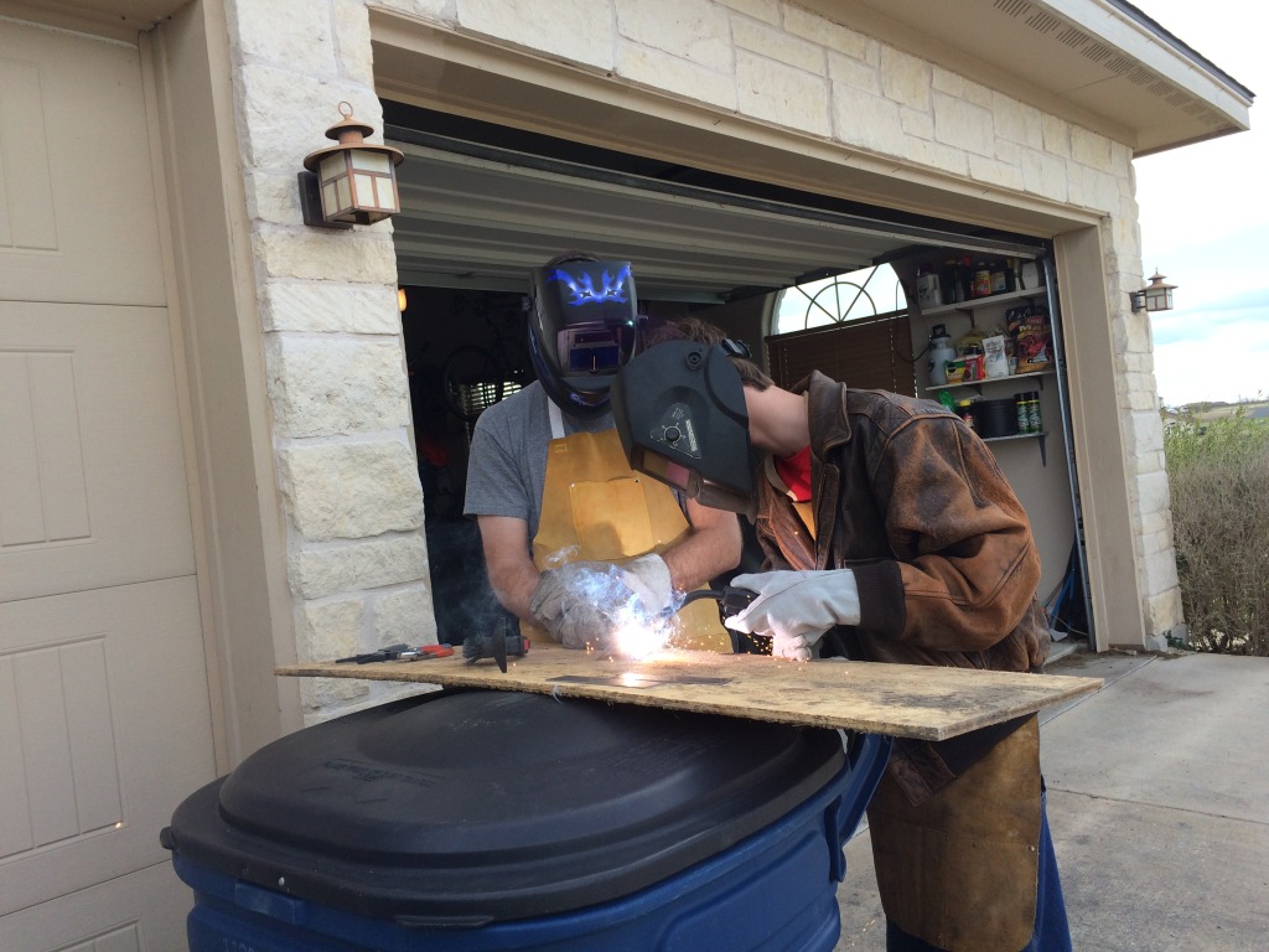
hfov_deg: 61.7
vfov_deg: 48.2
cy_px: 476
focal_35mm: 29
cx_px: 634
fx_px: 1063
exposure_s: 1/387
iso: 32
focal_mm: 4.15
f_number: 2.2
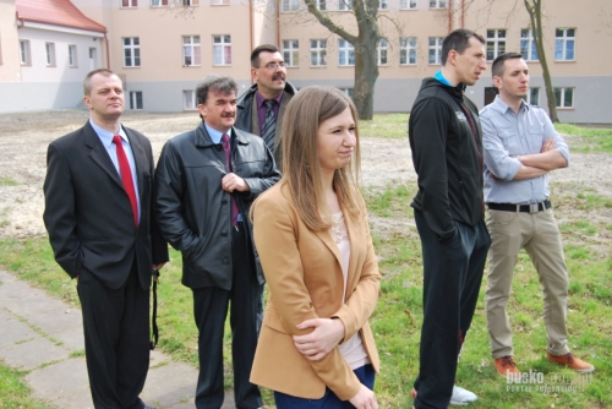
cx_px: 306
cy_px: 204
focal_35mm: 42
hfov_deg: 46.4
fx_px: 714
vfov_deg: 31.9
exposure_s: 1/125
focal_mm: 28
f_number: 5.6
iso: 140
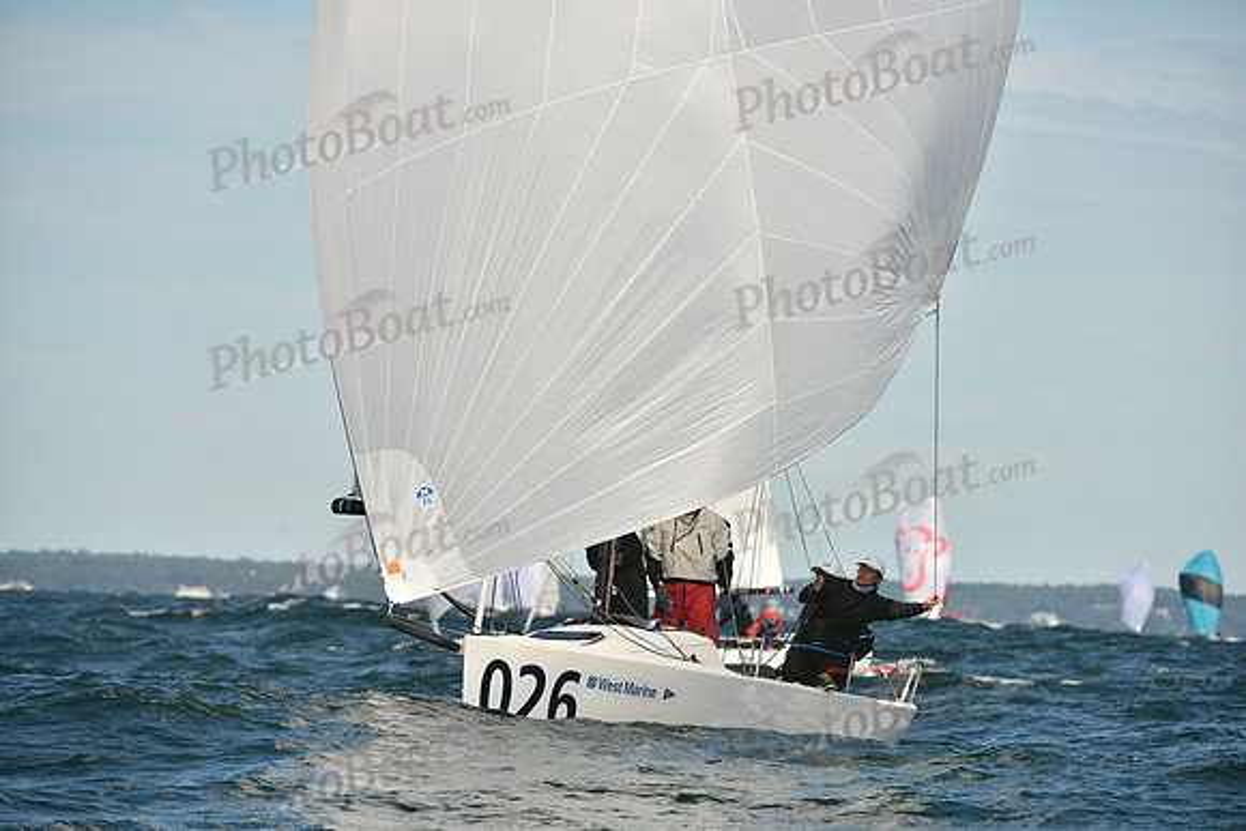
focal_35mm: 290
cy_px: 416
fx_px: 10039
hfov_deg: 7.1
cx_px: 623
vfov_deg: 4.7
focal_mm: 290
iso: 250
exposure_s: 1/1250
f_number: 7.1
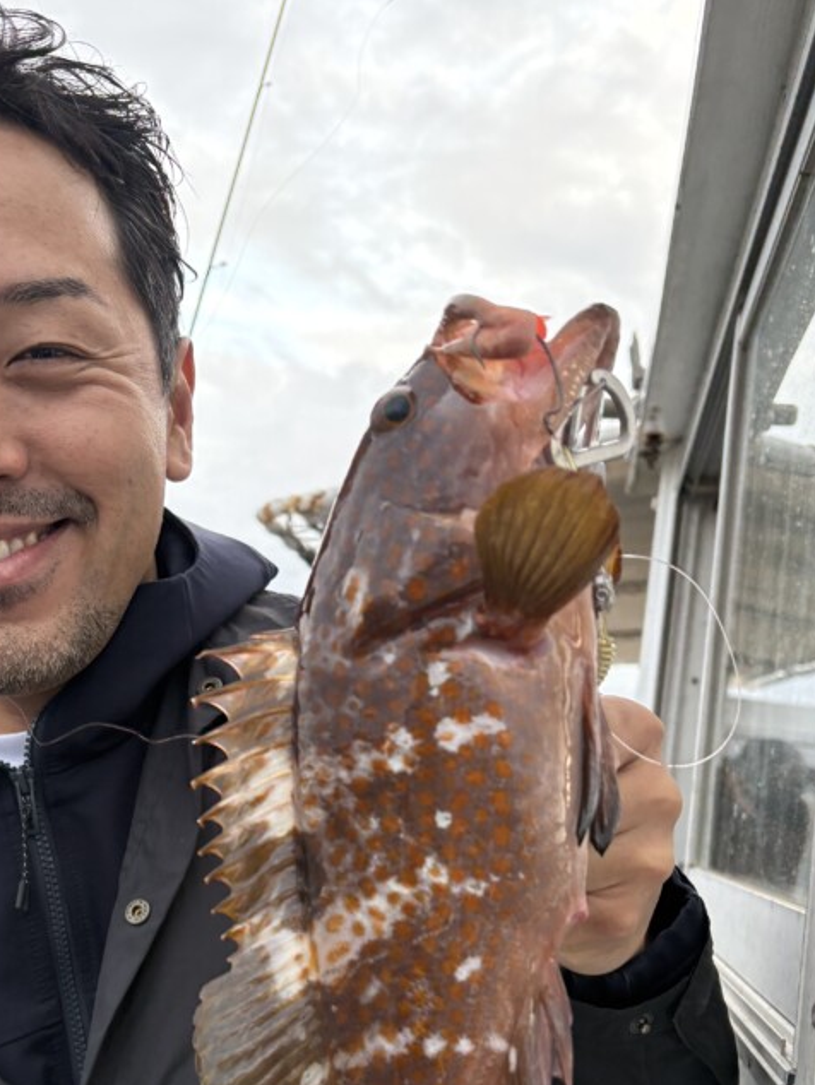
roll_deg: -4.1
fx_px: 1286
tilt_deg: +2.3
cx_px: 289
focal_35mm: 41
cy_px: 756
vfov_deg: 44.8
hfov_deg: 34.9
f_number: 1.6
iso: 160
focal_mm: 5.96
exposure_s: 1/60
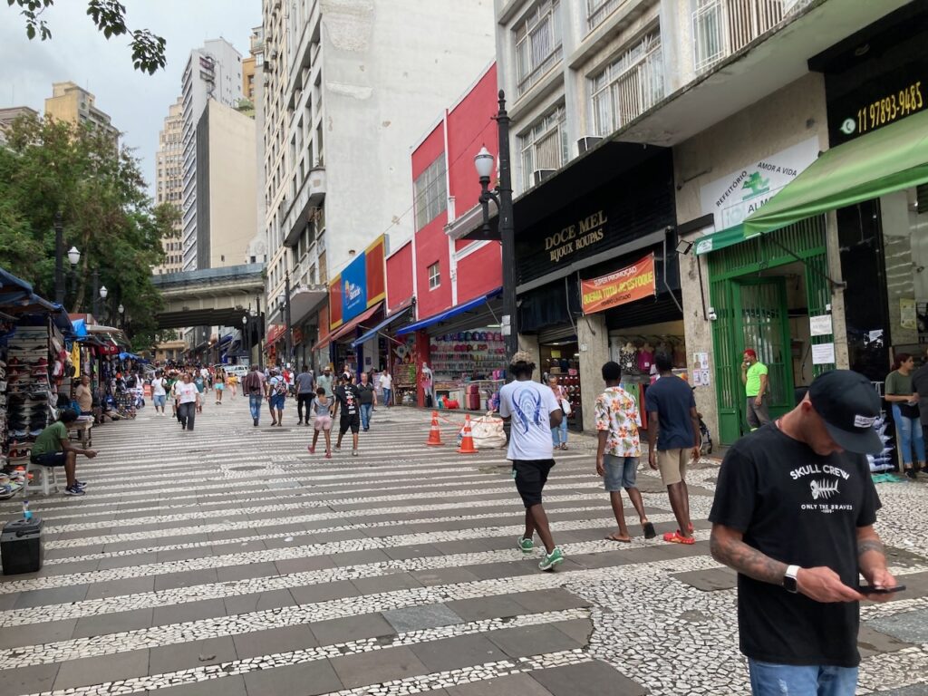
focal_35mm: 28
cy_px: 348
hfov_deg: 63.4
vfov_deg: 49.7
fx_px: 751
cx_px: 464
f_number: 1.8
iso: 20
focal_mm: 3.99
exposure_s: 1/188
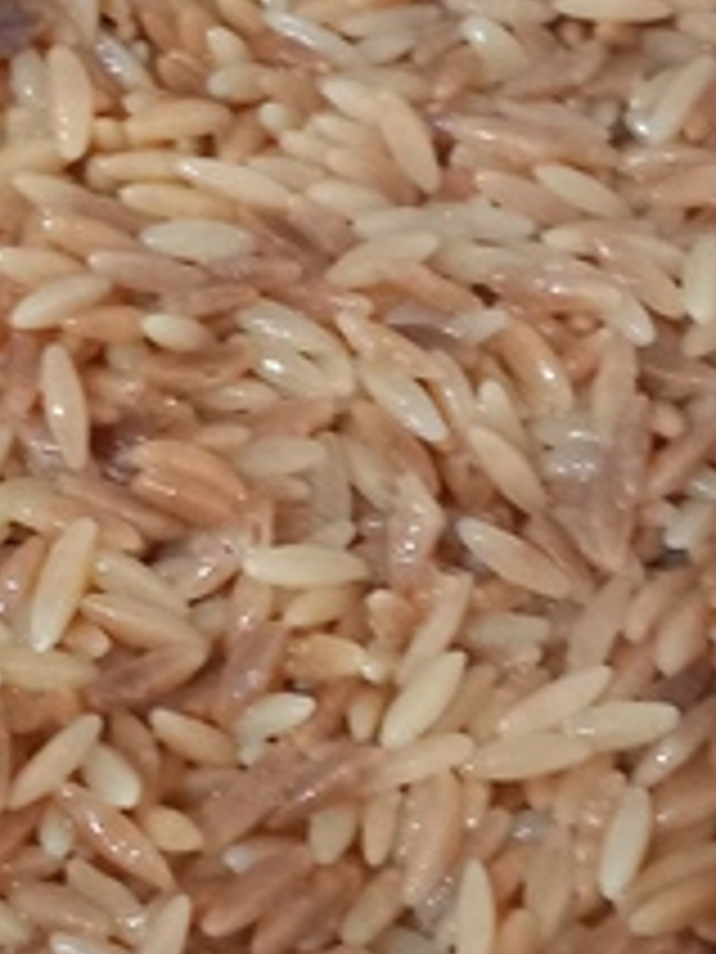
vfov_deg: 22.2
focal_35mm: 88
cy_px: 414
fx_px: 2427
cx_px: -5
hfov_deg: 16.4
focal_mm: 4
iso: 1250
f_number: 1.8
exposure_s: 1/14.3
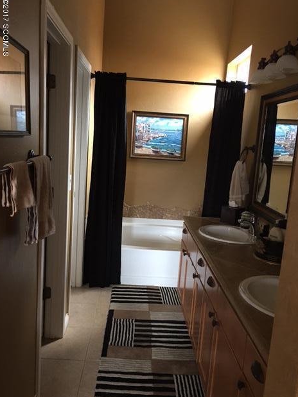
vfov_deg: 60.0
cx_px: 147
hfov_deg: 46.8
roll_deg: -3.4
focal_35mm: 30
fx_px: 344
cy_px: 200
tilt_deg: -8.3
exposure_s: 1/15
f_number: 2.2
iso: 100
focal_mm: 4.15
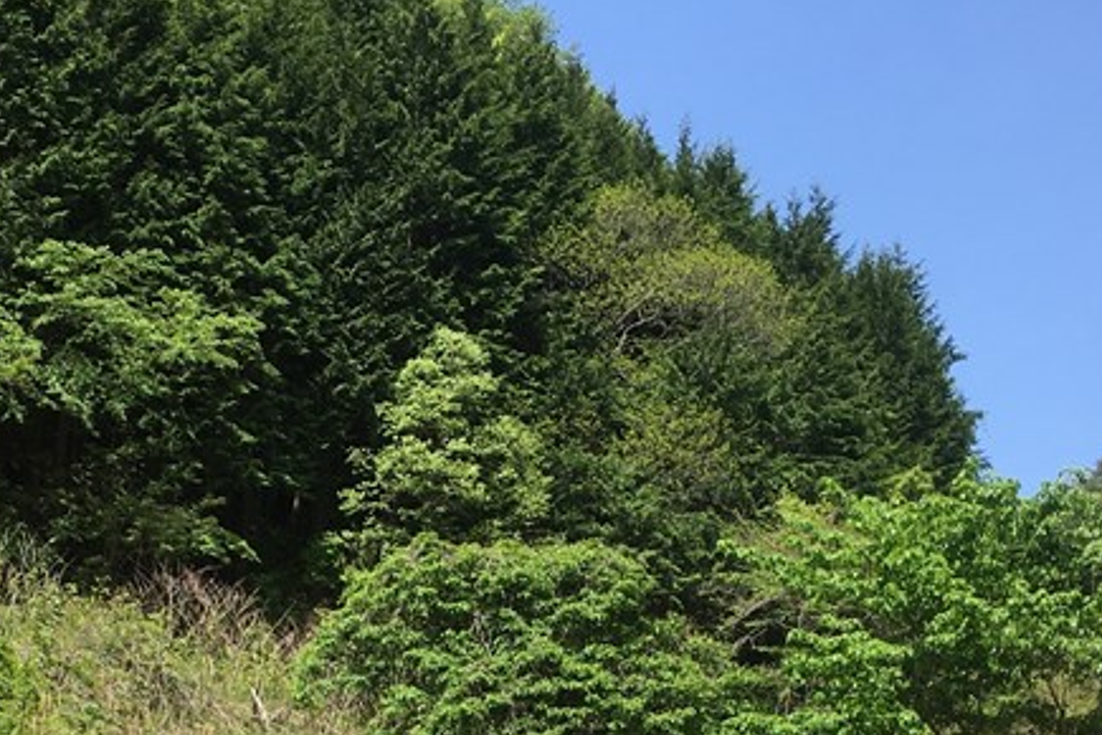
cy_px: 963
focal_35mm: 71
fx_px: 2173
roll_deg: -2.6
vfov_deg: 17.9
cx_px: 448
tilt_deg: +6.3
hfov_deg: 28.4
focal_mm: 4.15
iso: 25
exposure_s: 1/1068
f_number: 2.2
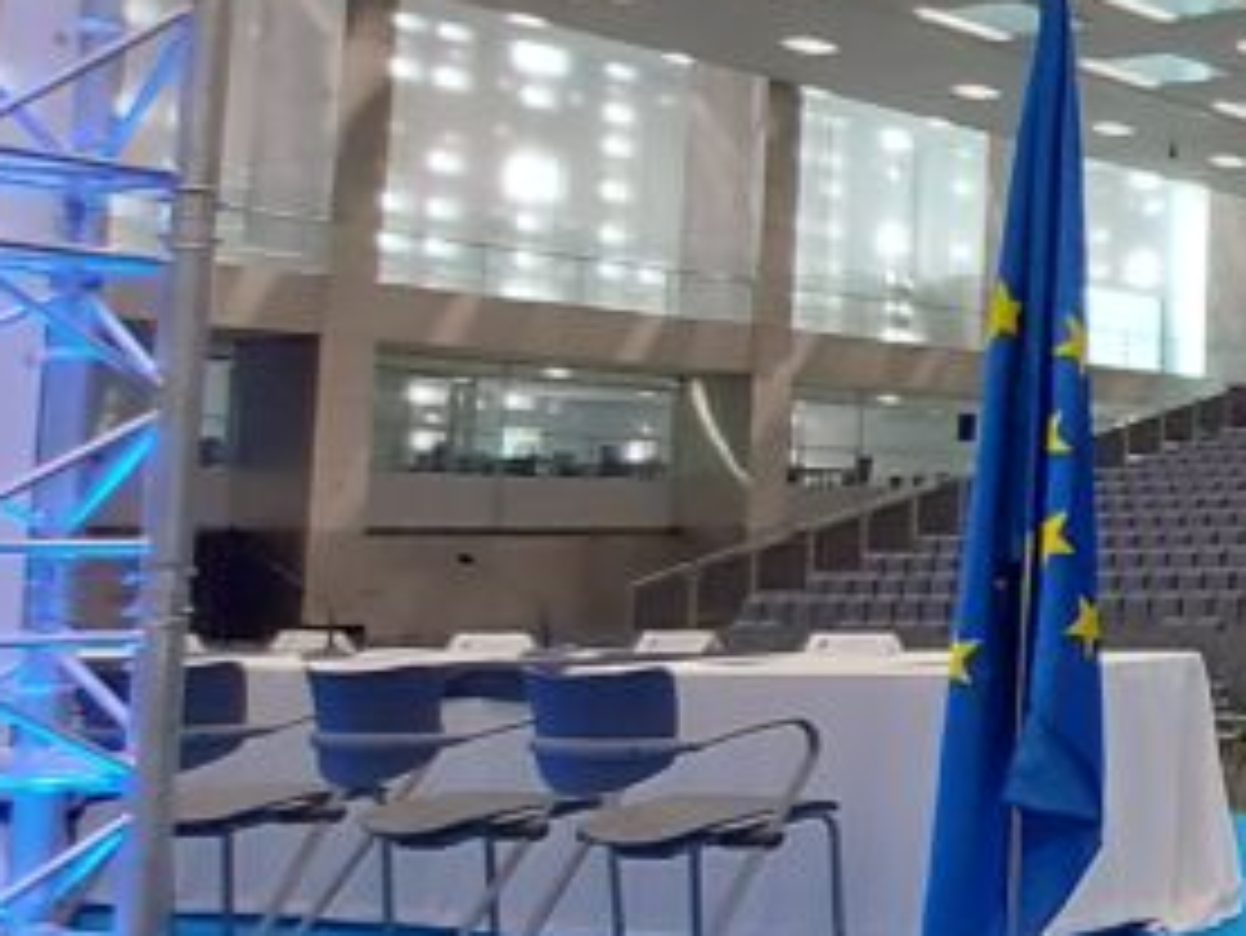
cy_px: 374
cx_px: 2029
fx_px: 1729
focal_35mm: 48
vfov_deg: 30.2
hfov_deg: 25.2
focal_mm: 1.74
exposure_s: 1/50
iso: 160
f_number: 2.2
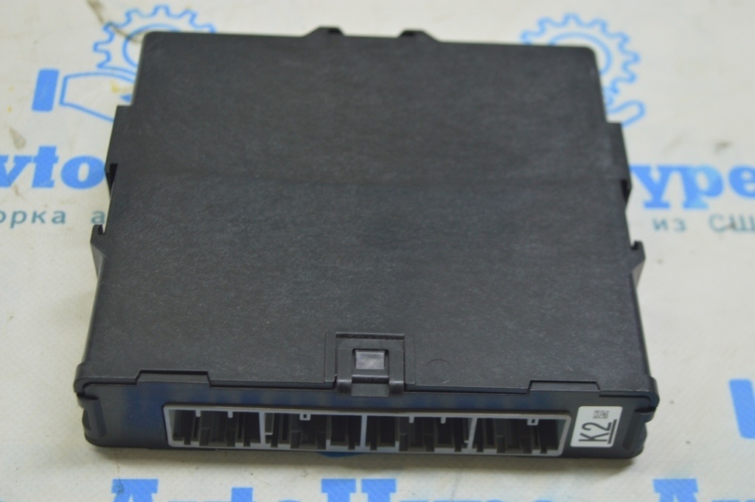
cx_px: 378
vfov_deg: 21.5
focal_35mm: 63
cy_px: 251
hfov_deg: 31.9
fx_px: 1320
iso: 400
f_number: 5.6
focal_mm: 42
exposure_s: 1/20
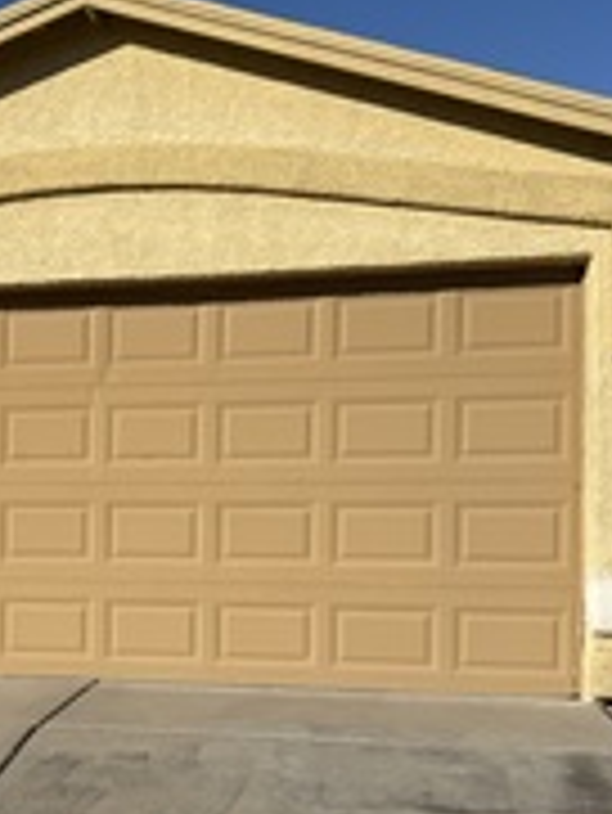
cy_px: 549
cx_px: 54
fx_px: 1248
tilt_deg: +0.0
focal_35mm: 53
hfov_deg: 26.6
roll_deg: -0.1
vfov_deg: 35.8
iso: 80
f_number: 1.78
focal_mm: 6.76
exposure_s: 1/8130
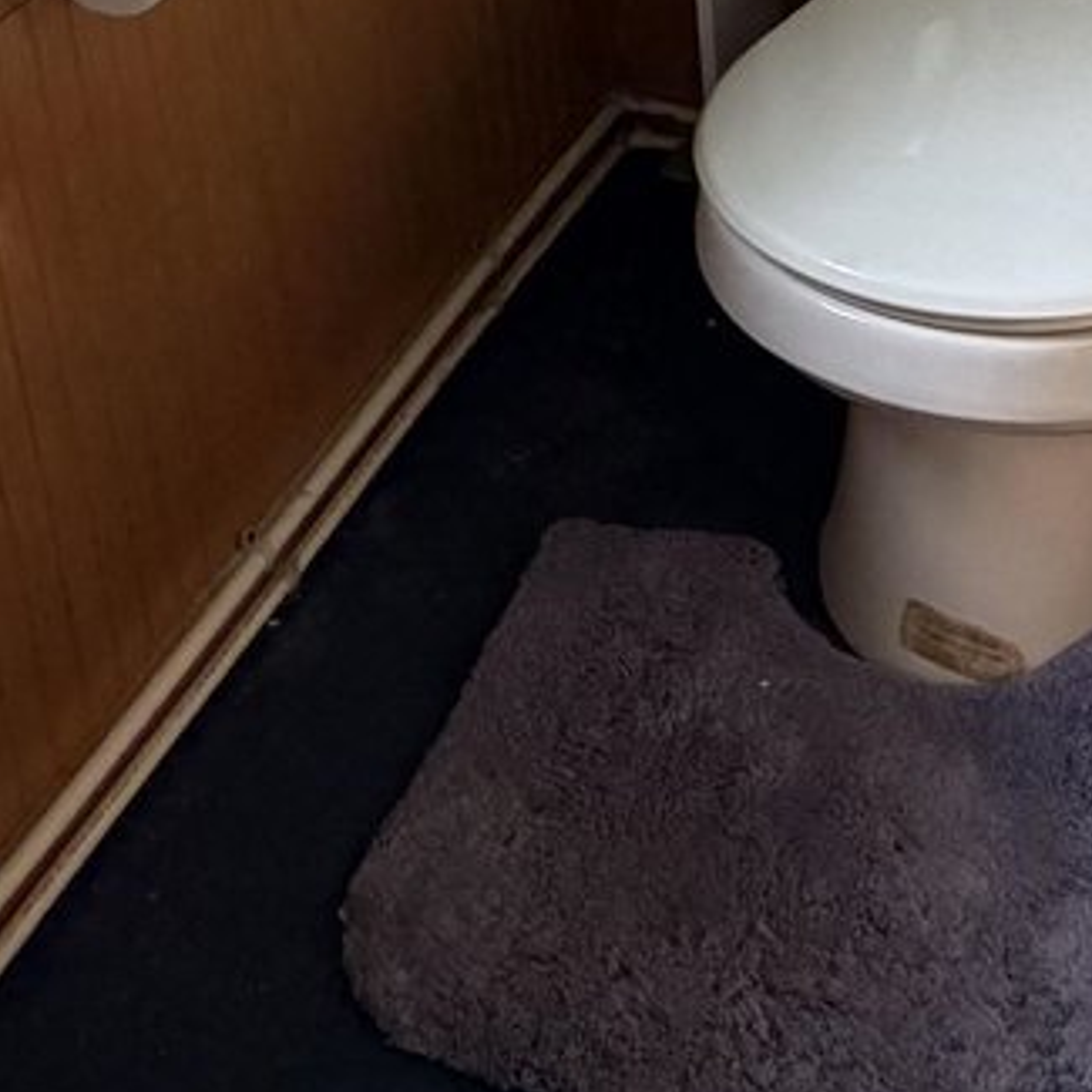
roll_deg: +9.4
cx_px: 155
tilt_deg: -19.0
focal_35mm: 61
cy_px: -316
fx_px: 2177
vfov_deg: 24.6
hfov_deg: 27.4
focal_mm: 2.22
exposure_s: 1/118
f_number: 2.2
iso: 320
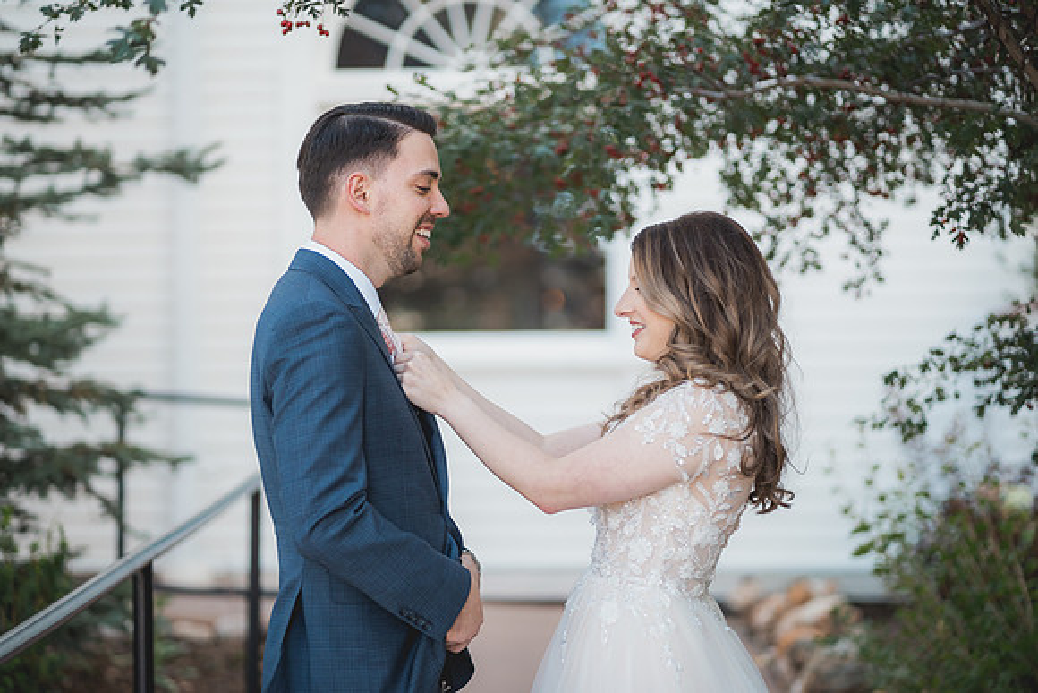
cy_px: 346
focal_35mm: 87
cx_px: 519
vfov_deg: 15.6
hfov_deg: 23.3
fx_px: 2521
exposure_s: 1/1000
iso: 1000
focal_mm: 85
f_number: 1.8
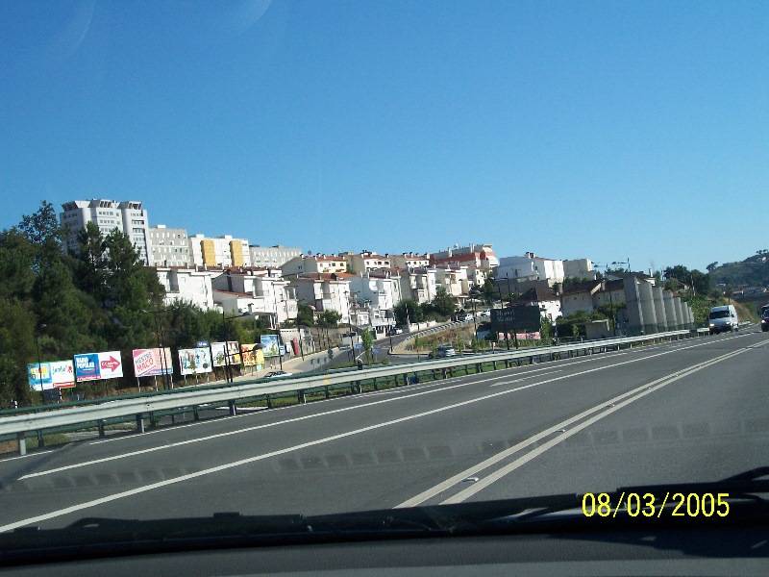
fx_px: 1133
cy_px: 288
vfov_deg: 28.6
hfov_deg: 37.5
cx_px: 384
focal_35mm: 51
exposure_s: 1/500
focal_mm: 10.7
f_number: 5.6
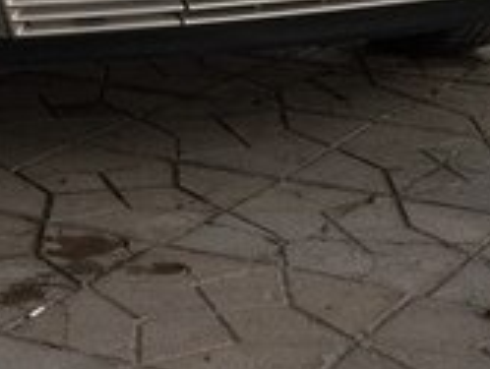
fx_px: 1630
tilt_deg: -11.2
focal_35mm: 115
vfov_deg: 12.7
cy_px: -46
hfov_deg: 17.0
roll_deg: +0.8
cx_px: 115
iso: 32
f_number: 2.2
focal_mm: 4.15
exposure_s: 1/123
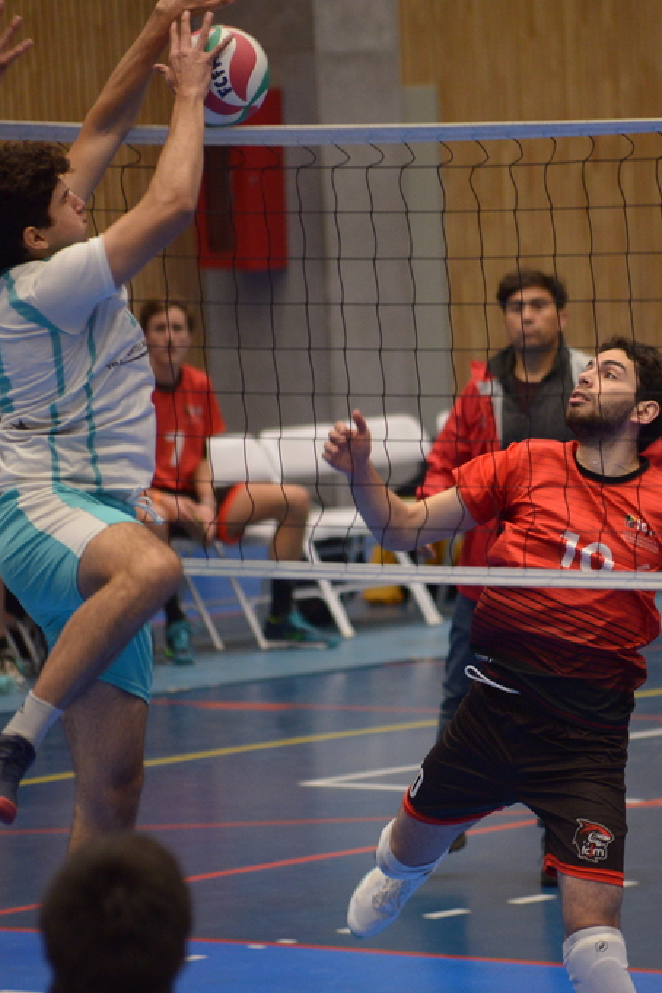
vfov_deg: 6.2
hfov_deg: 4.2
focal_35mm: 331
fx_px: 9129
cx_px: 483
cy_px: 497
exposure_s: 1/400
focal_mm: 220
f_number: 5
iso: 4000
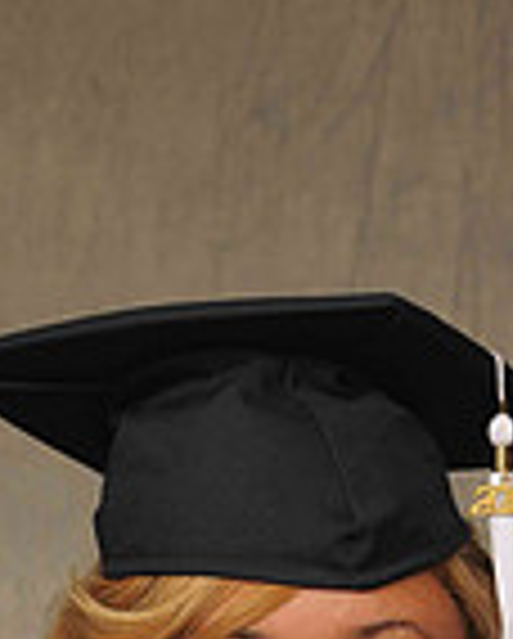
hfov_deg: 5.3
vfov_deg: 6.5
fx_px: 5568
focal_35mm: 294
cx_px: 268
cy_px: 868
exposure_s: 1/125
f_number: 5.6
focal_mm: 66
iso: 200
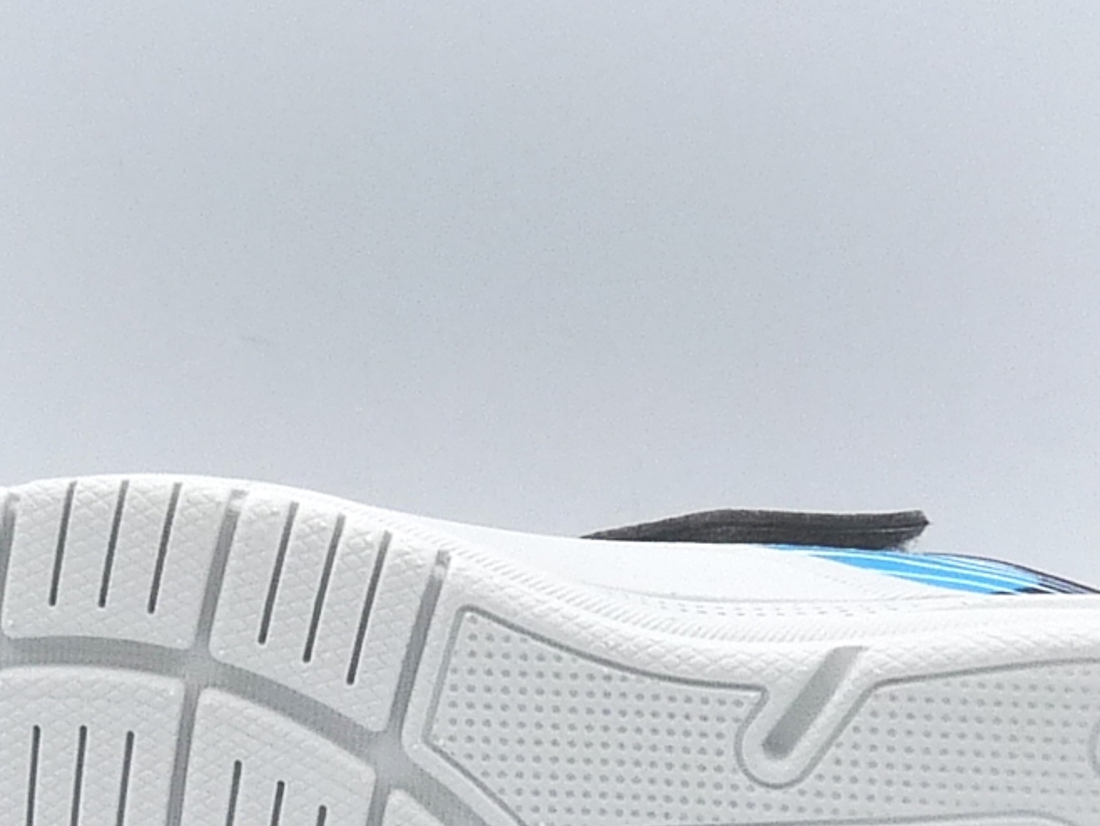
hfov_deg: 15.9
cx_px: 486
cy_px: 804
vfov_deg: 11.8
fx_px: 3942
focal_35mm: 124
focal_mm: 5.1
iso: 100
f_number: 4.5
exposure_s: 1/250
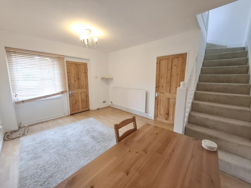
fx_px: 94
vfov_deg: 89.9
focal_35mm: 13
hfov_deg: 106.2
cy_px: 94
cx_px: 126
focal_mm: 1.74
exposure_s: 1/50
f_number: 2.2
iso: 125
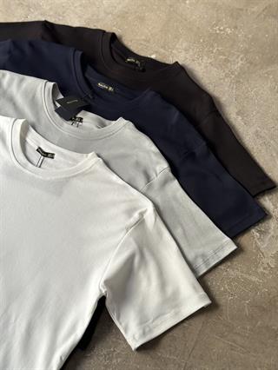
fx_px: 513
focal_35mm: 48
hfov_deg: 30.3
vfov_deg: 39.6
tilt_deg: -63.9
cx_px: 139
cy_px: 185
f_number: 1.78
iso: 80
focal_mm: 6.86
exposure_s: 1/121
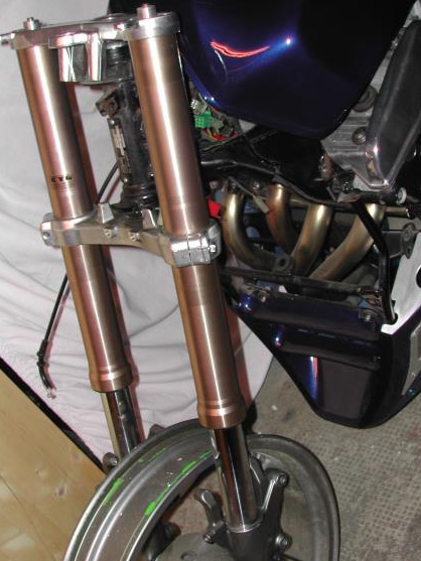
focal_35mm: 56
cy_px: 272
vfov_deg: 34.3
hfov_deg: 26.1
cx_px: 222
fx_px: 908
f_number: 3.2
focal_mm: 11.1
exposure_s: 1/60
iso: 100
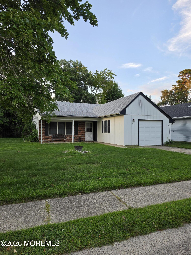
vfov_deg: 73.9
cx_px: 96
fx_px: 169
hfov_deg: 58.9
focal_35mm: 23
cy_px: 128
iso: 32
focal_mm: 6.5
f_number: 1.4
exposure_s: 1/180
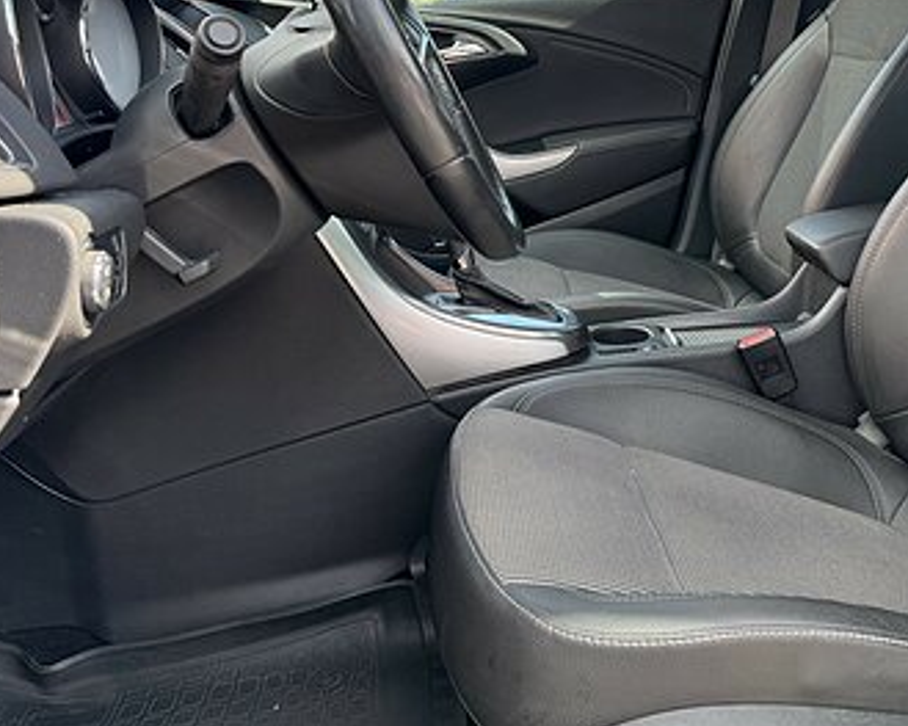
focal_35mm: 39
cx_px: 649
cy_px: 197
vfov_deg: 37.4
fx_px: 1048
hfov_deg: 45.7
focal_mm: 6.76
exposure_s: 1/121
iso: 100
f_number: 1.78
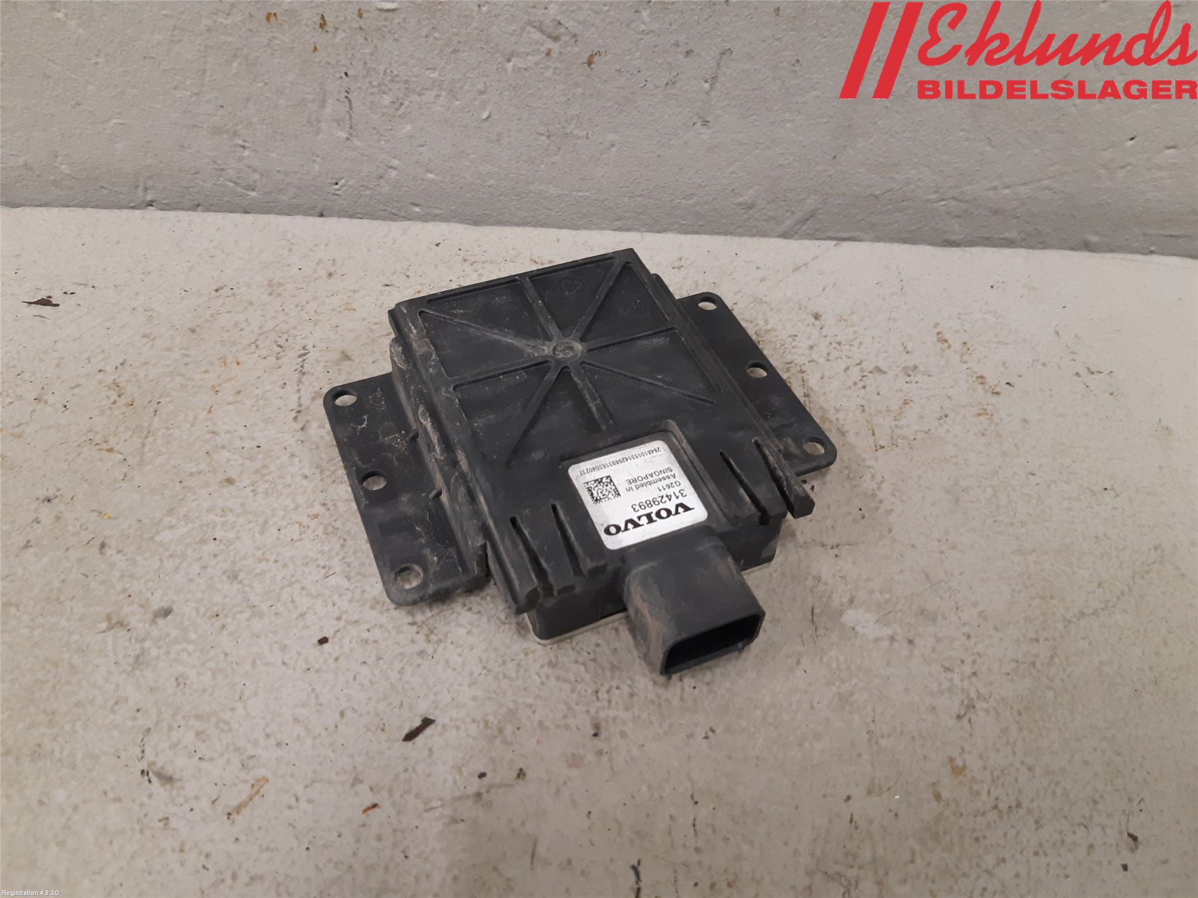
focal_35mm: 26
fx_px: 900
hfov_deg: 67.3
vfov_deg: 53.1
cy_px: 449
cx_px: 599
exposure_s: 1/50
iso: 160
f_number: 1.7
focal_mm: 3.93
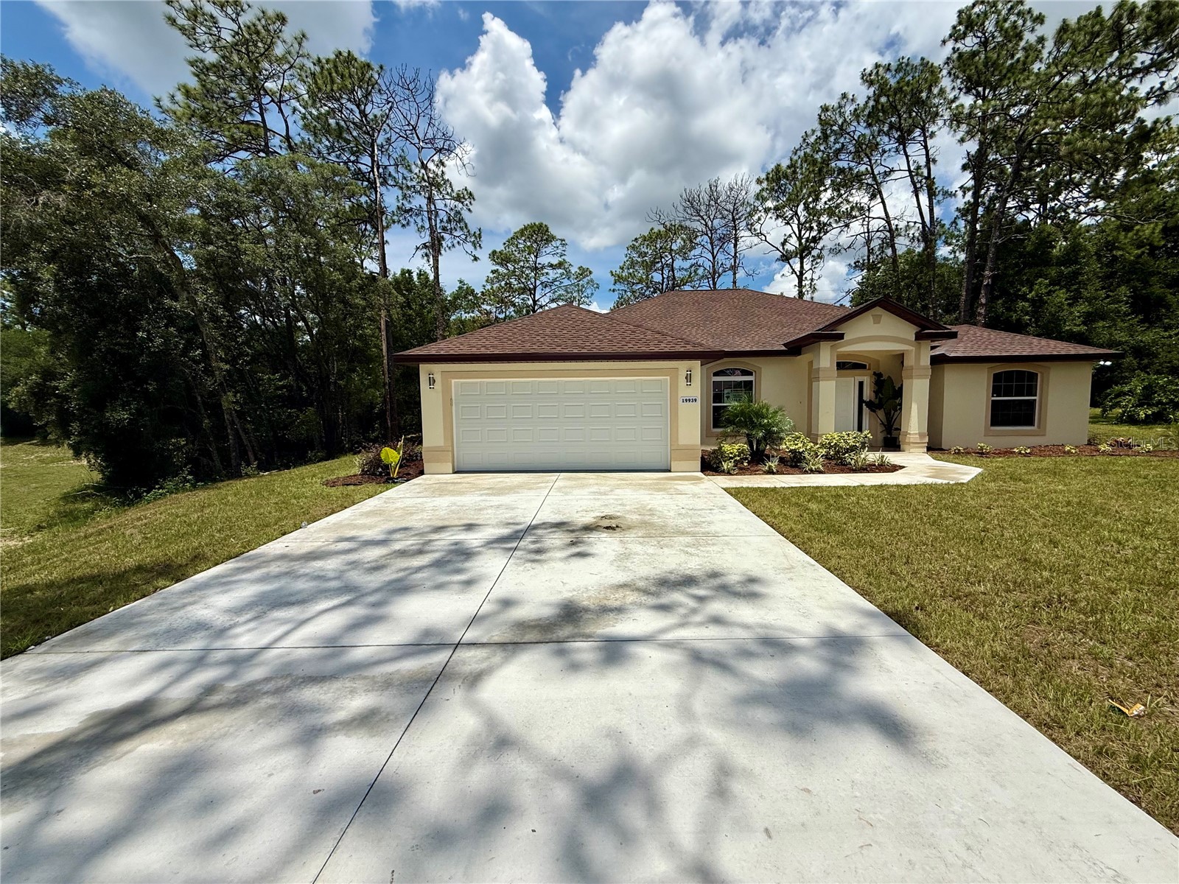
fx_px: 477
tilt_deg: -3.6
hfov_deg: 102.1
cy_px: 442
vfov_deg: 85.7
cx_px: 590
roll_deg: +0.7
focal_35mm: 14
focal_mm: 2.22
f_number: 2.2
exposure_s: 1/6803
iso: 50
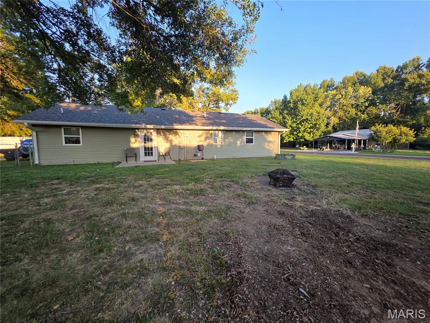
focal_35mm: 13
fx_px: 161
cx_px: 215
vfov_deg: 89.9
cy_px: 162
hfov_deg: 106.2
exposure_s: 1/120
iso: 20
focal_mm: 2.2
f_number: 1.9
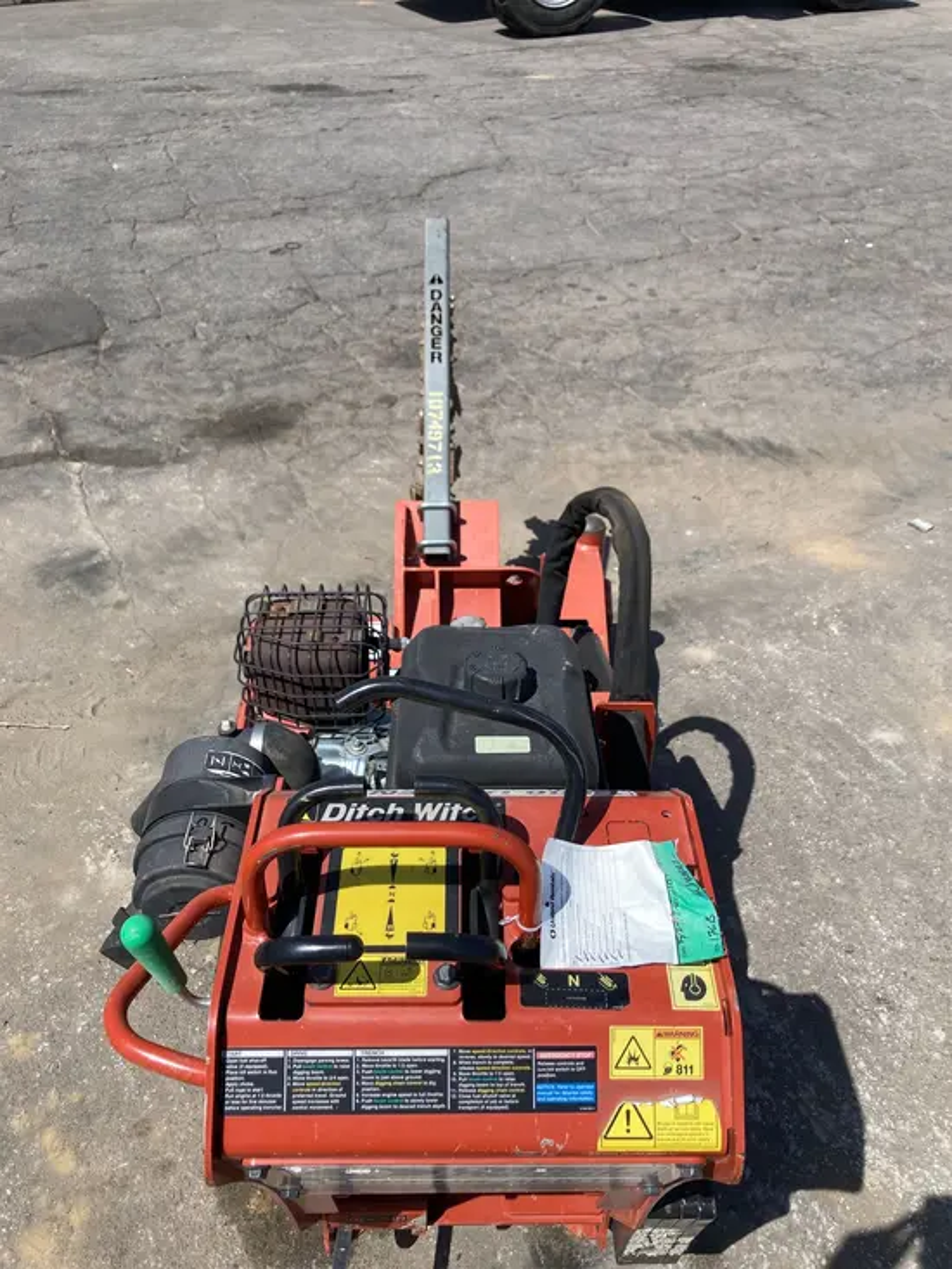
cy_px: 634
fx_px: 1026
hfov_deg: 49.8
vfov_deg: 63.4
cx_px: 476
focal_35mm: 28
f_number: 1.8
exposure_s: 1/2183
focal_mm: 3.99
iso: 20
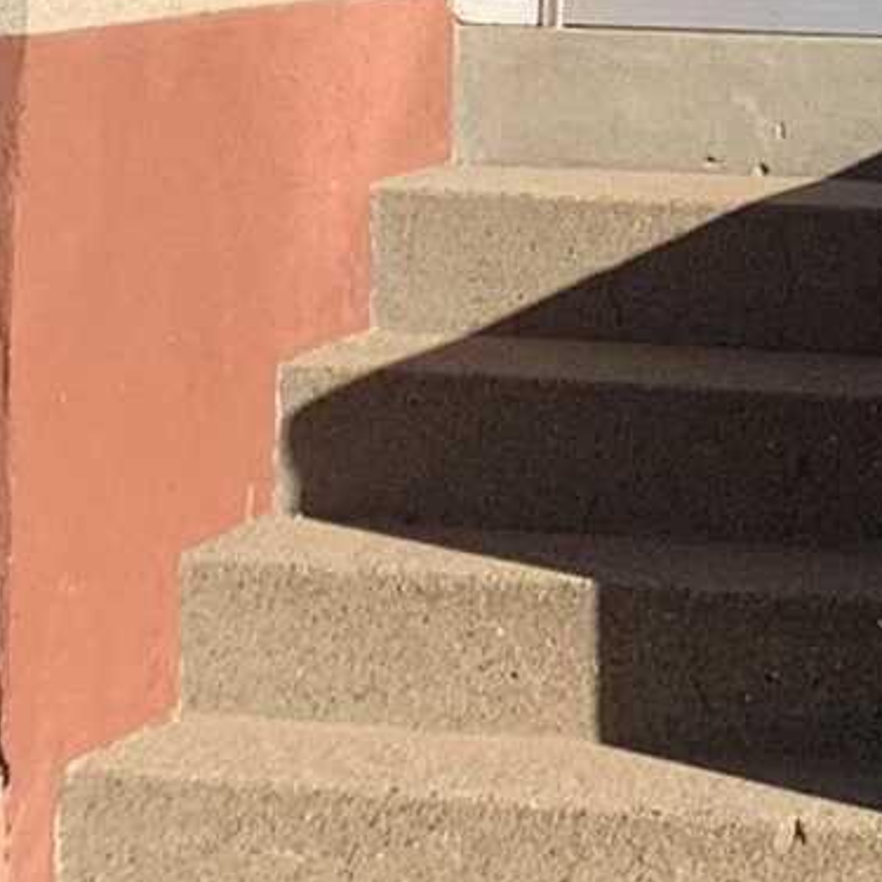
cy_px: -991
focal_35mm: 188
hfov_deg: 9.3
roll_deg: -0.3
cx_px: 821
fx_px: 5419
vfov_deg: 8.7
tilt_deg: +7.7
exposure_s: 1/2075
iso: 25
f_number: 1.8
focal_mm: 4.25
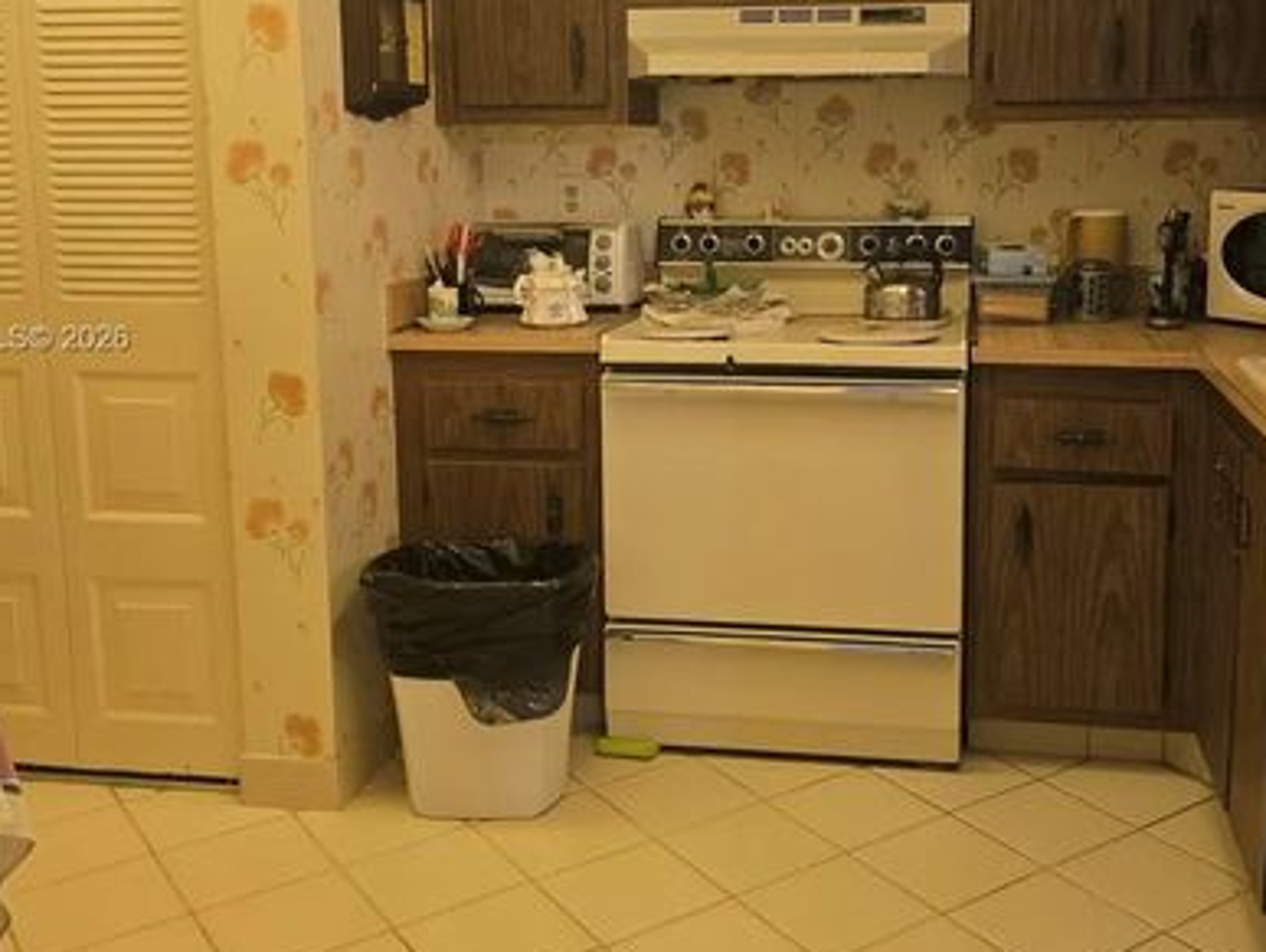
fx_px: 1391
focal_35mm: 38
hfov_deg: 48.6
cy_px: 340
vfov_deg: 37.5
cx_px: 769
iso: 320
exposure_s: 1/120
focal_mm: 6.3
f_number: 1.7
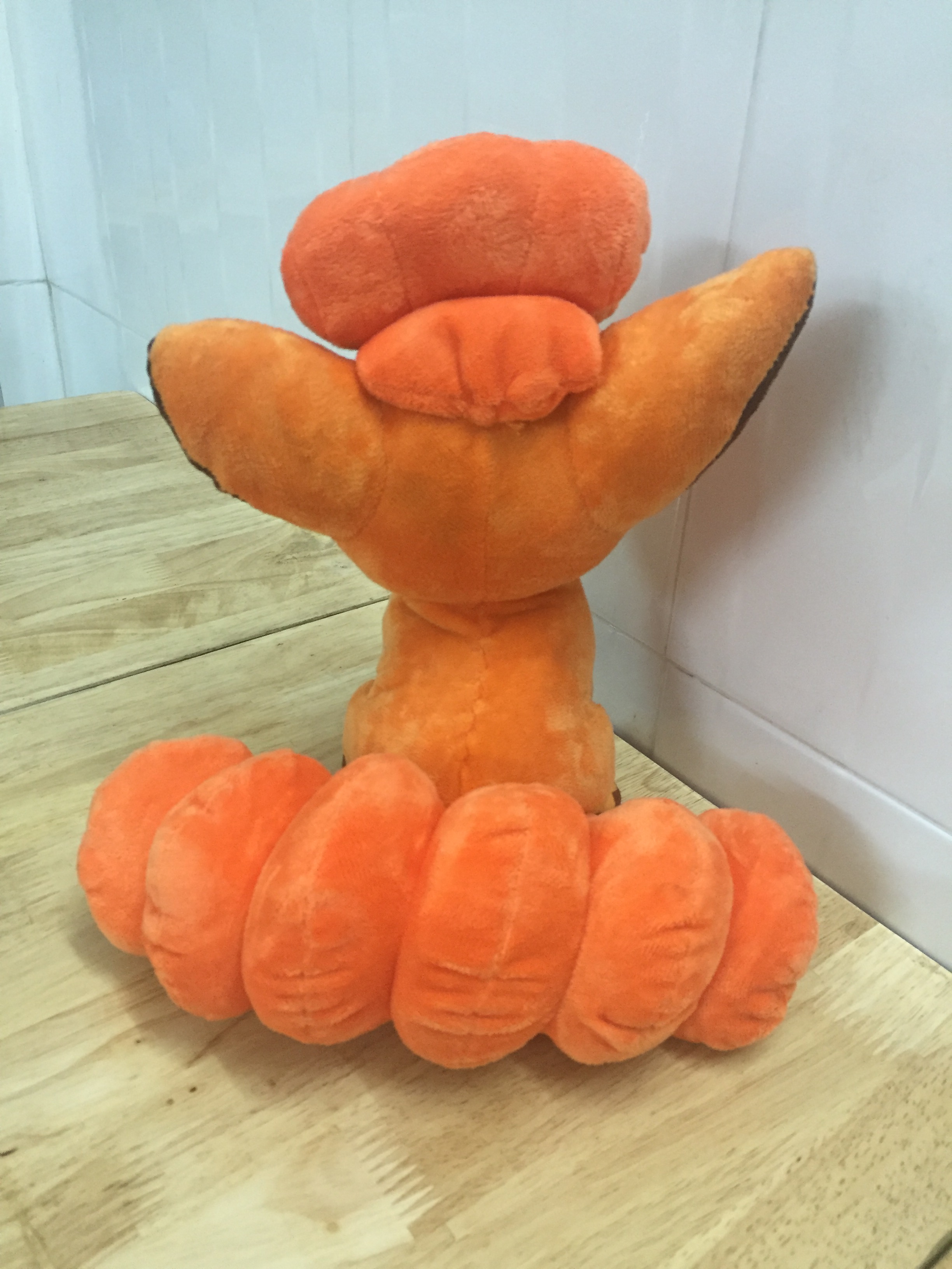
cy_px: 634
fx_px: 1063
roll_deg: -2.5
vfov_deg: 61.7
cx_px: 476
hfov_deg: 48.2
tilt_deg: -32.3
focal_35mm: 29
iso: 250
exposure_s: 1/33
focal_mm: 4.15
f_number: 2.2
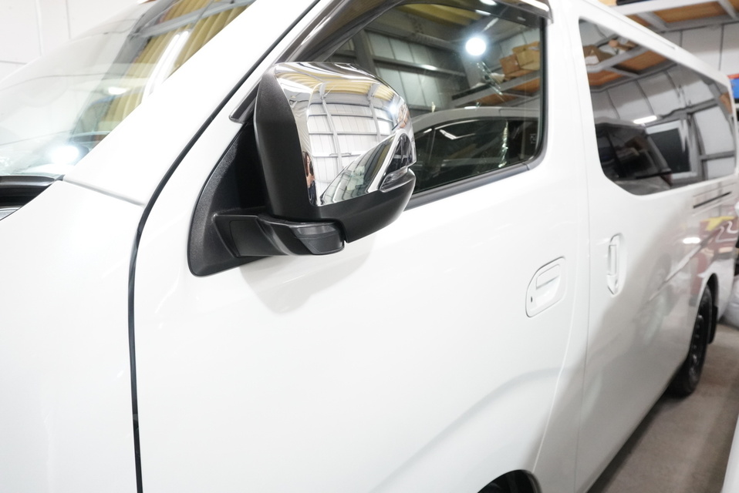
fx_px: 555
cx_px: 370
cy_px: 246
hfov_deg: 67.4
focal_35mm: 27
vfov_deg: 48.0
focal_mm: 18
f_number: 5.6
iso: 3200
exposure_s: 1/125
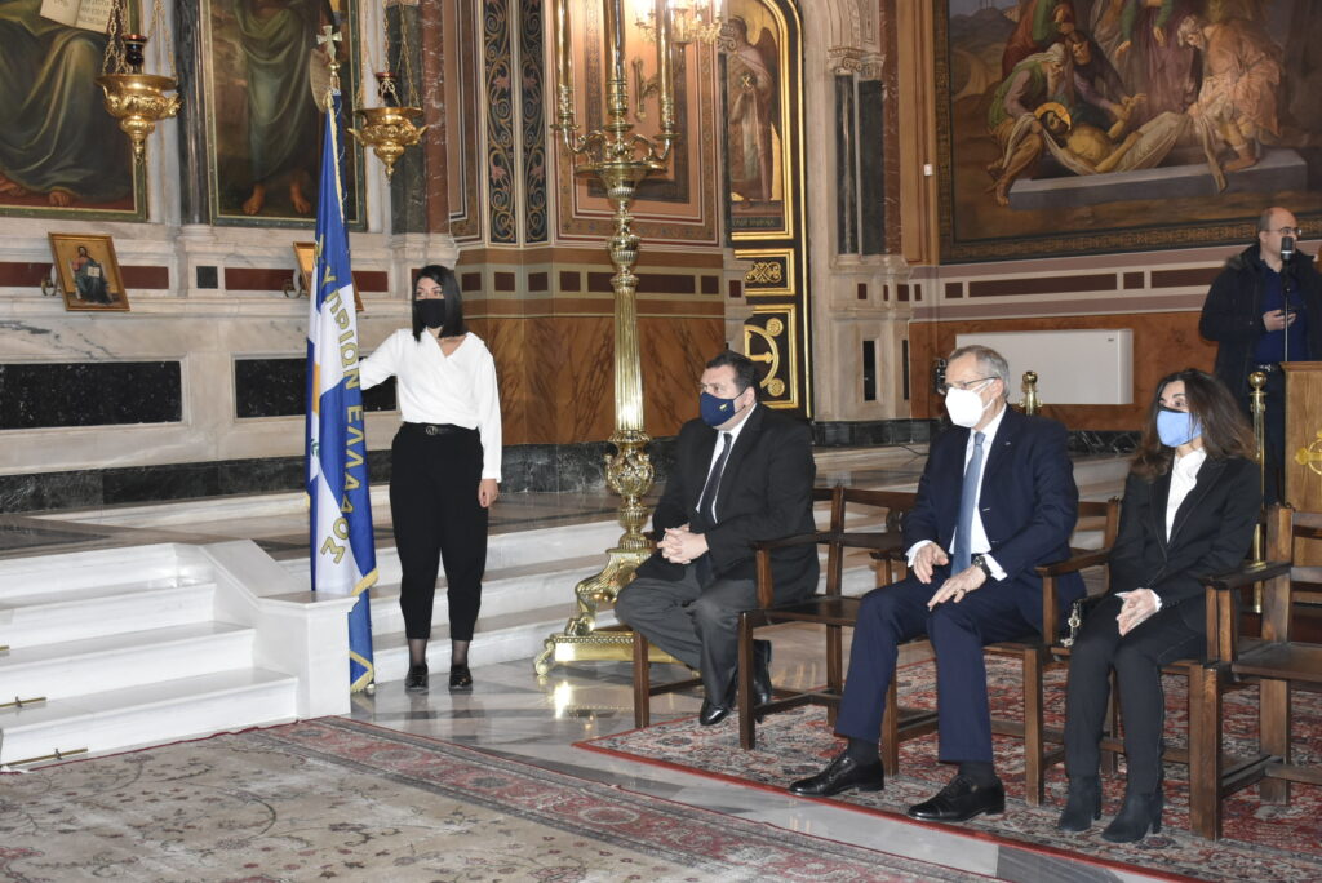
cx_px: 661
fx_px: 1653
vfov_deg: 29.9
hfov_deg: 43.6
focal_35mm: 45
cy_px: 442
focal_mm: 30
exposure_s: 1/60
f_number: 5.6
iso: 1600
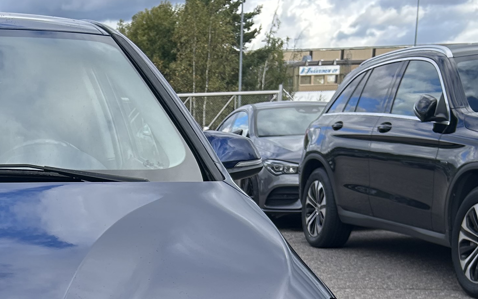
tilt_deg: -15.8
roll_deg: +1.1
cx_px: -24
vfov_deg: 16.1
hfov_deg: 25.5
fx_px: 990
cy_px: 406
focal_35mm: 76
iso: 50
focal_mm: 5.7
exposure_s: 1/1183
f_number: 1.5
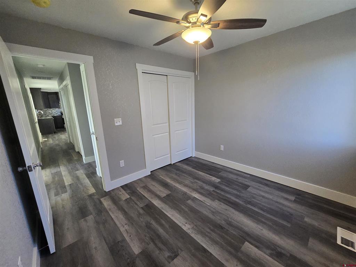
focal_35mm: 13
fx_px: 134
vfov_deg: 89.9
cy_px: 134
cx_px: 178
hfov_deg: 106.2
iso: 160
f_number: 2.2
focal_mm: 2.2
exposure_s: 1/60
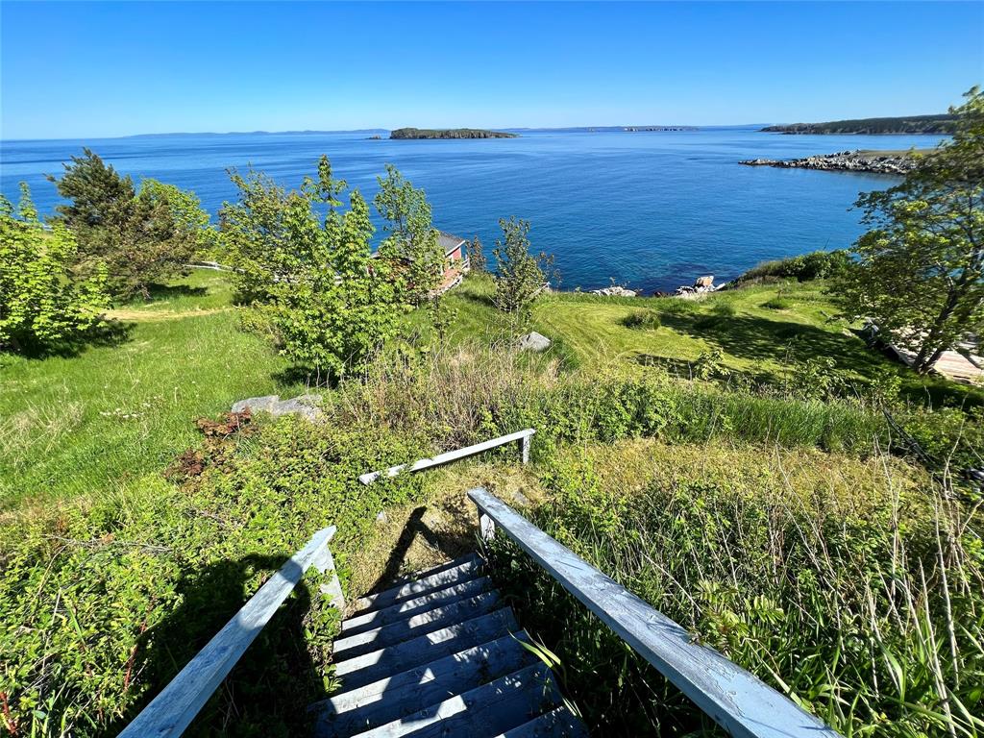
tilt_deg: -30.7
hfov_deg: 106.2
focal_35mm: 13
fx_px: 370
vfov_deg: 89.9
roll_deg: +1.6
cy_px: 369
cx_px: 492
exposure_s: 1/986
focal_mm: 1.57
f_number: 1.8
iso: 32
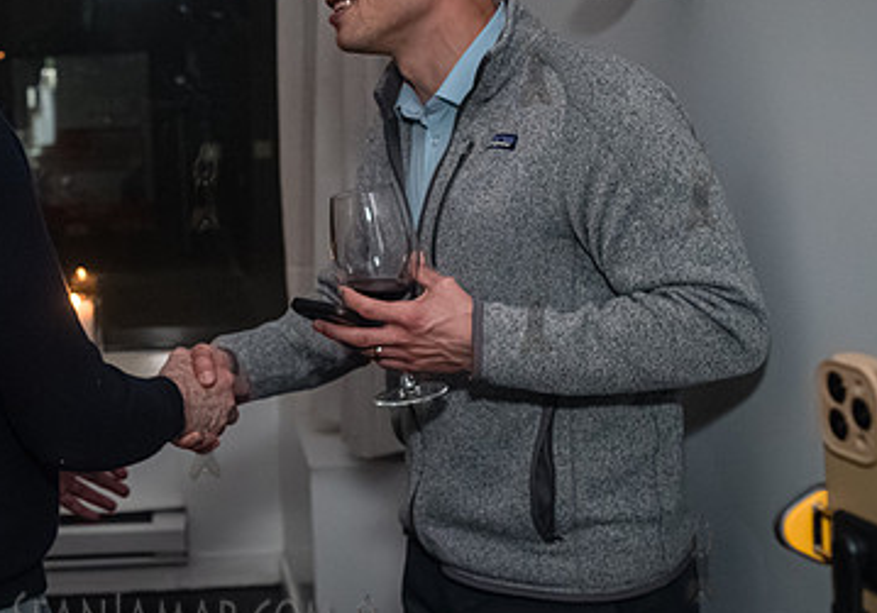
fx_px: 1558
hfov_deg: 30.3
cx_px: 112
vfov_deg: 22.2
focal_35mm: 63
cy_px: 224
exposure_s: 1/500
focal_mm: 35
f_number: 4.5
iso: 6400
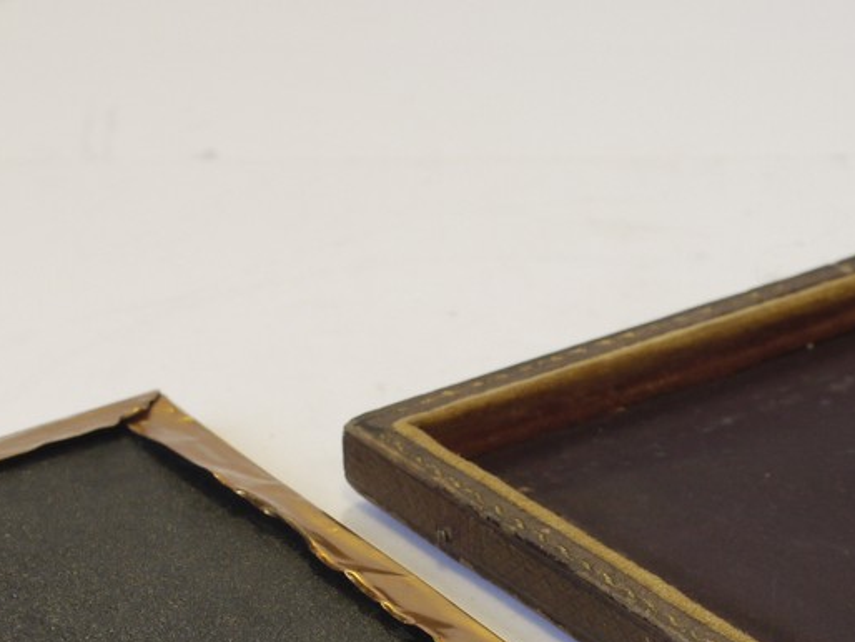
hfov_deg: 14.1
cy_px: 655
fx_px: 3460
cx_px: 404
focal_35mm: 140
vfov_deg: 10.5
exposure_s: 1/40
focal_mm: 30
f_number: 8
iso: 400
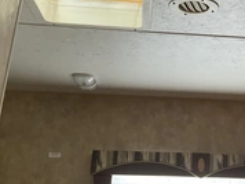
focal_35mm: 65
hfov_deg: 29.0
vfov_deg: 21.9
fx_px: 461
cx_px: 205
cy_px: 4
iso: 100
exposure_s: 1/60
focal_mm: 3
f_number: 1.8
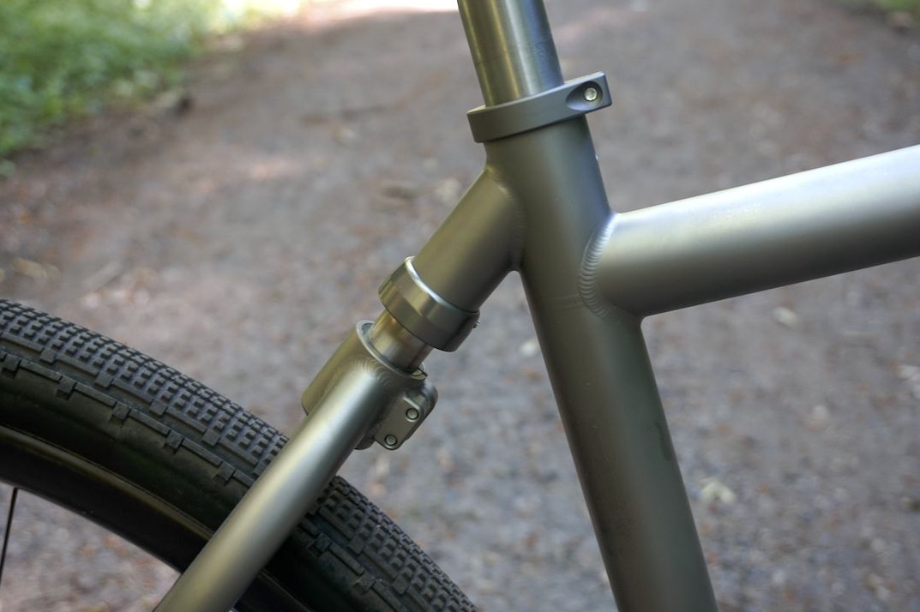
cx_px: 464
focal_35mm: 42
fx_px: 1060
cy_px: 309
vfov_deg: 32.2
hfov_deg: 46.9
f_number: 4.5
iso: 200
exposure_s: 1/25
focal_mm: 27
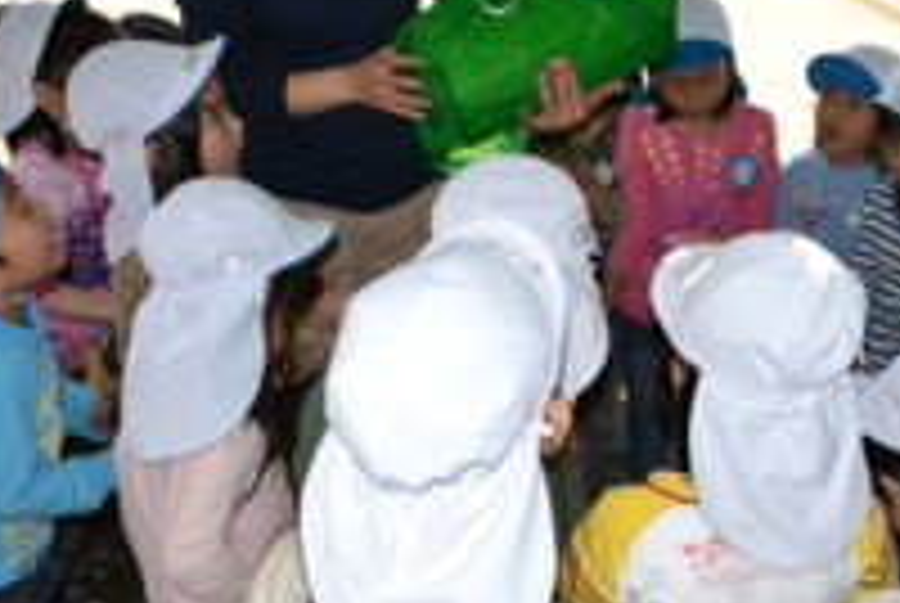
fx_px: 1352
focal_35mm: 54
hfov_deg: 36.2
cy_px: 65
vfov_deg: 24.5
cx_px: 648
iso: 110
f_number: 4
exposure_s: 1/125
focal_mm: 18
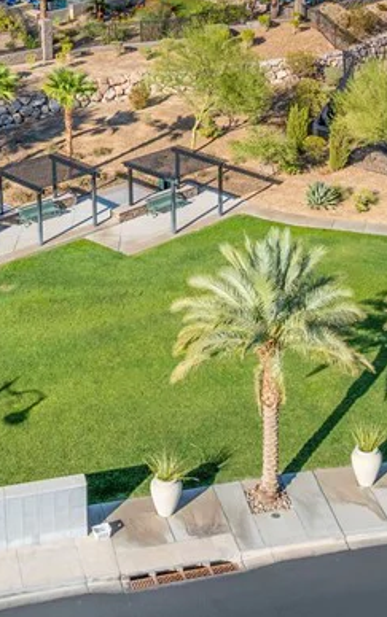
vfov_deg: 29.1
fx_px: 1129
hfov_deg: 19.4
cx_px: 247
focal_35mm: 67
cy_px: 33
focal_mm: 12.29
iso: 100
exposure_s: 1/240
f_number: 2.8
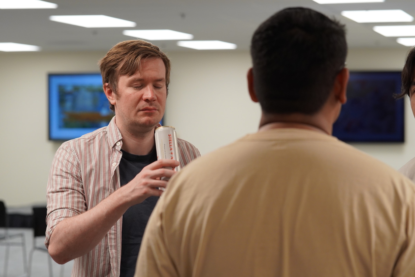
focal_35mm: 112
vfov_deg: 12.2
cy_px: 138
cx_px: 208
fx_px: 1297
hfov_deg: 18.2
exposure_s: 1/160
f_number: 4
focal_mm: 75
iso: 800
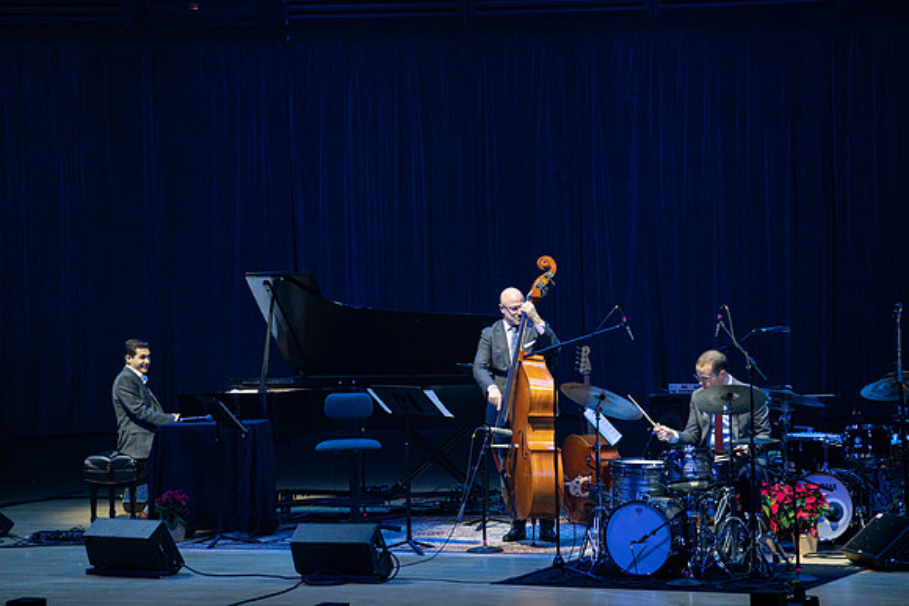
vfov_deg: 8.7
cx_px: 454
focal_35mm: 158
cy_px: 303
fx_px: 3990
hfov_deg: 13.0
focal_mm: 158
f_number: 7.1
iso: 2500
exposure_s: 1/250
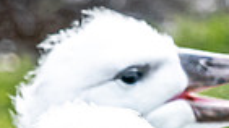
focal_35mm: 2824
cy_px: 417
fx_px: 17132
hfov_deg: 0.8
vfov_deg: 0.4
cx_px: 82
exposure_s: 1/640
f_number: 8
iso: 500
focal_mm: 300
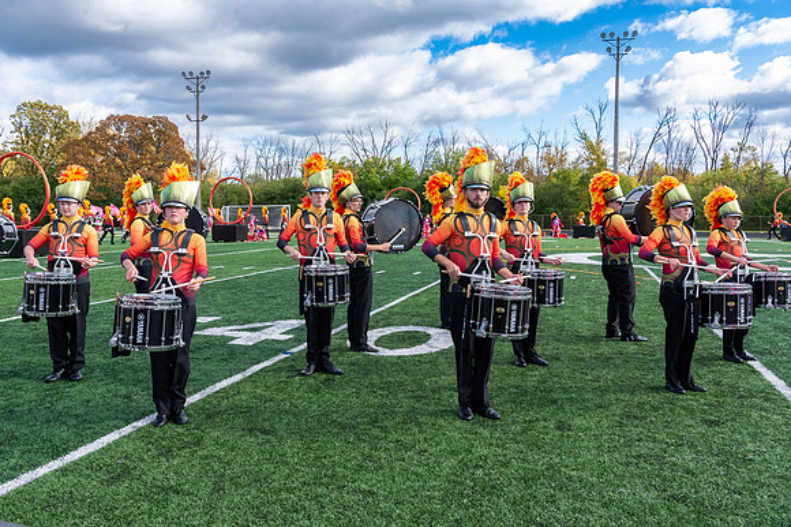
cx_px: 359
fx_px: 721
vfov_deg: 40.1
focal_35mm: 33
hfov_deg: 57.4
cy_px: 256
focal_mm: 30
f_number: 10
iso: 1600
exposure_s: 1/2000
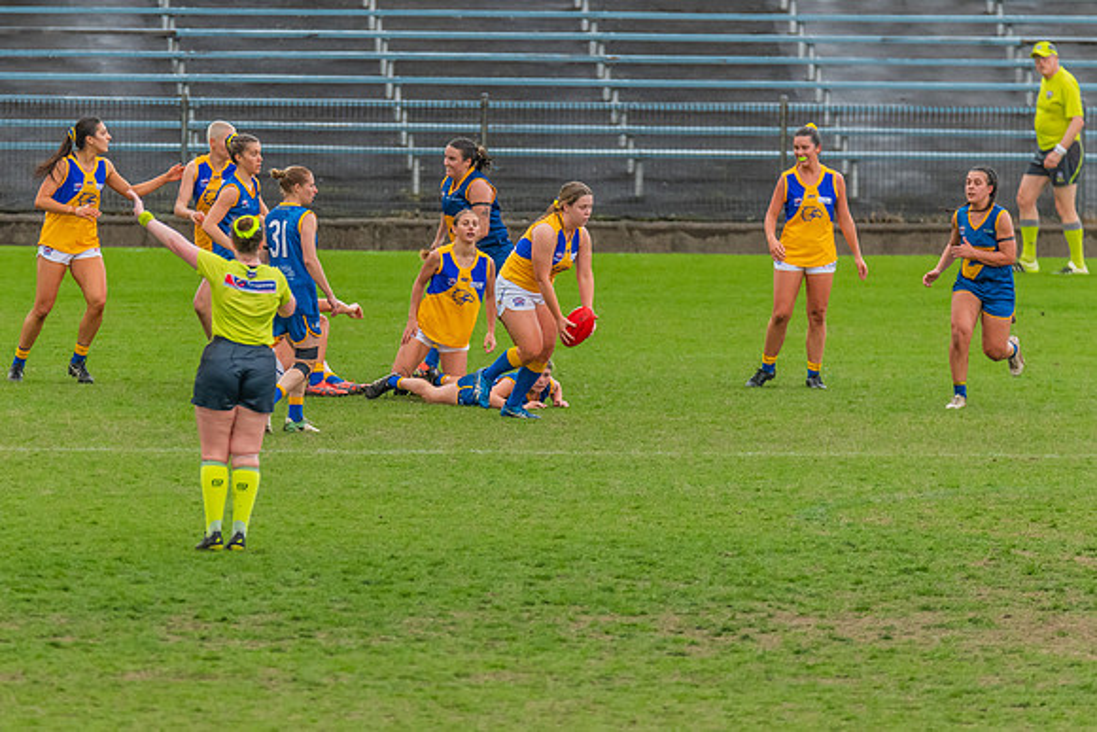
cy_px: 307
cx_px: 465
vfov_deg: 2.2
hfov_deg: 3.3
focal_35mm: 618
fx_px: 18822
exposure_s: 1/1600
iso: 2000
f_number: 6
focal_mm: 450
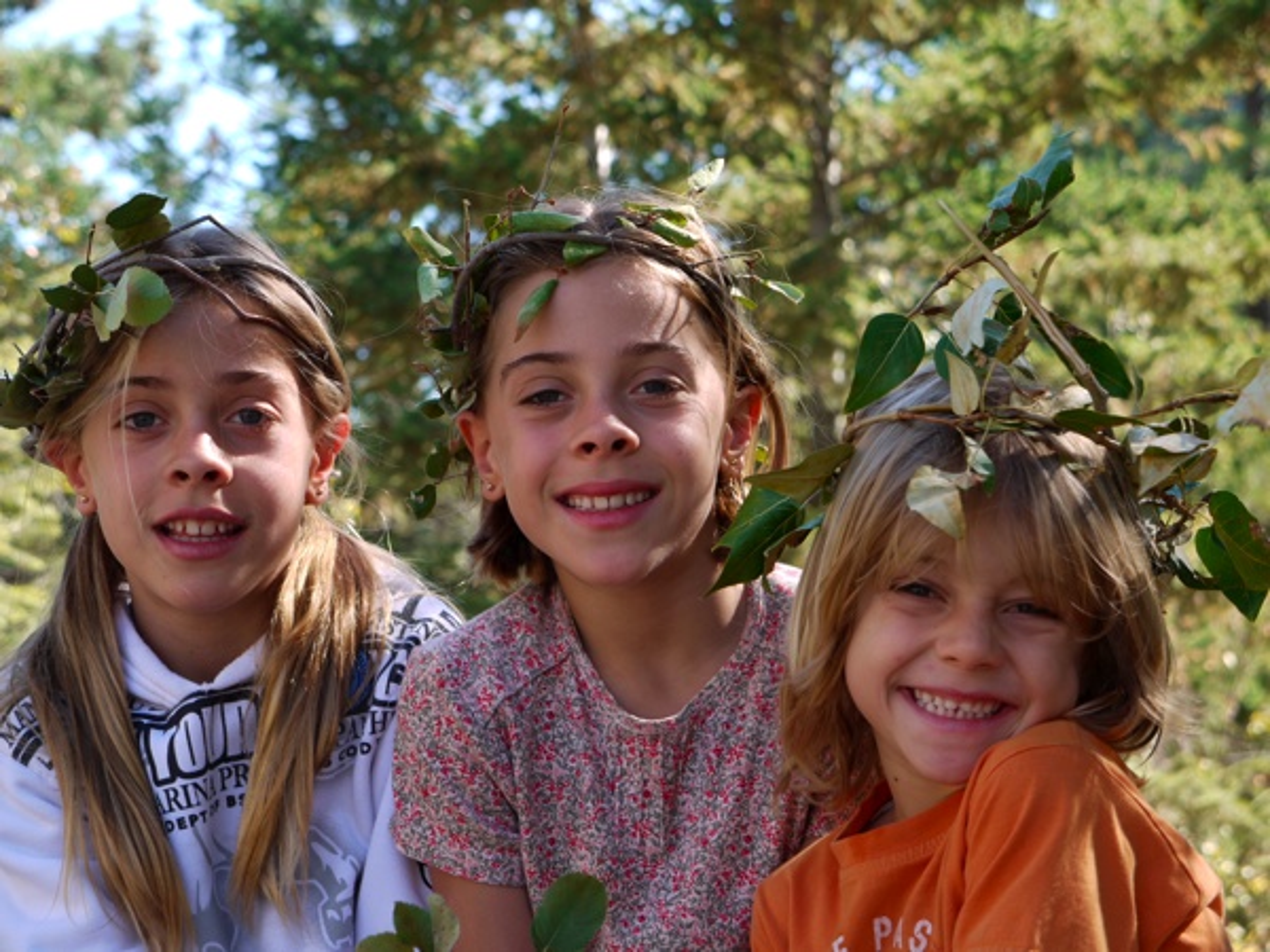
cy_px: 476
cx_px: 635
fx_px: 3302
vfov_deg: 16.4
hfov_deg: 21.8
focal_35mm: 90
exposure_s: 1/100
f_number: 5.6
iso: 100
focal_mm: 45
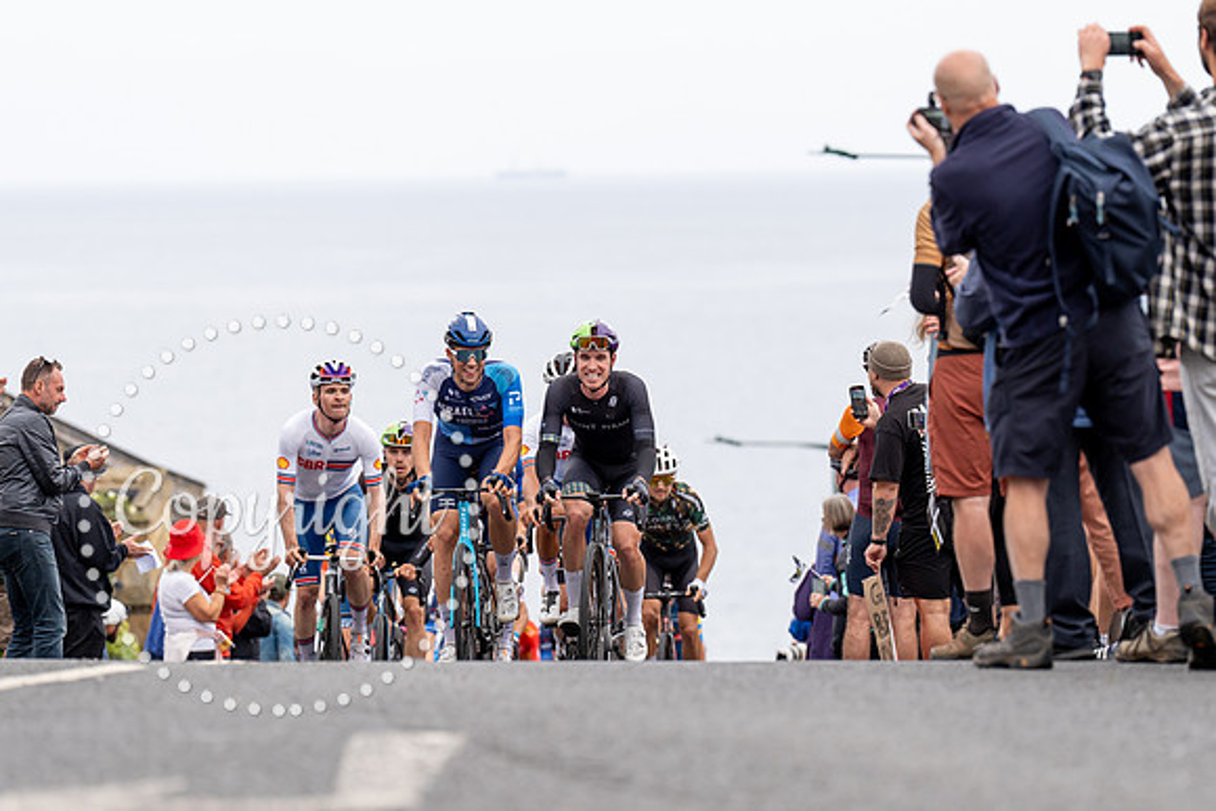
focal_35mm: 226
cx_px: 681
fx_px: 7639
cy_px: 397
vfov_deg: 6.1
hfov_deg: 9.1
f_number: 3.5
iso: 320
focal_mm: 178
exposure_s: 1/1000
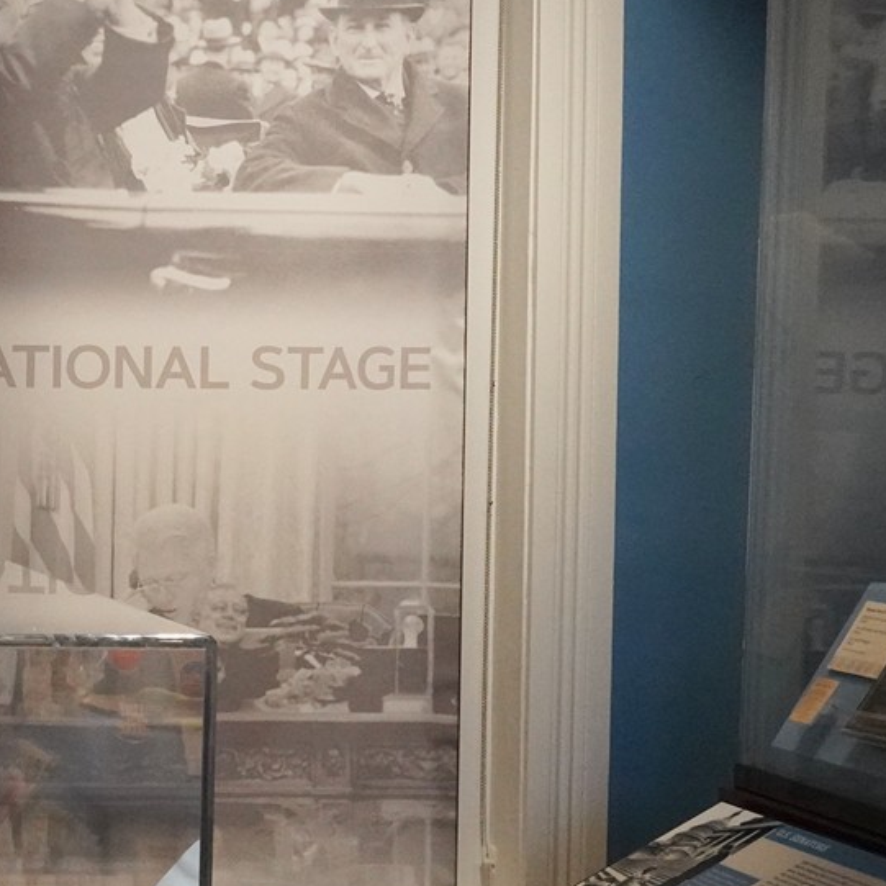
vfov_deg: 19.7
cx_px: -442
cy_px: 531
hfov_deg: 17.7
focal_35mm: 88
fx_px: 2548
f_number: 13
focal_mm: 28
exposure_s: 1/100
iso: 6400
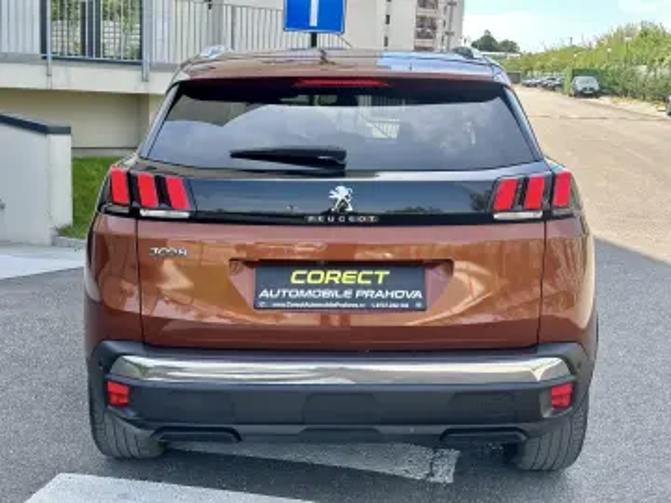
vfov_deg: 30.3
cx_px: 336
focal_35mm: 48
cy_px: 252
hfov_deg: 39.7
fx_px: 930
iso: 64
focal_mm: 6.86
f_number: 1.78
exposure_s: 1/558
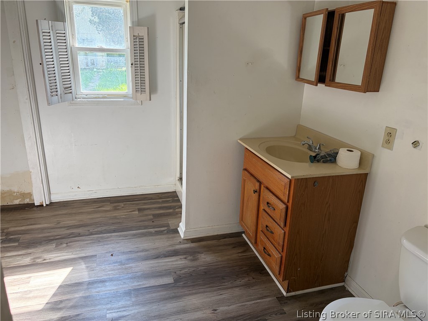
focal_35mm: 26
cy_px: 160
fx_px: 321
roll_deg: -0.9
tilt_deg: -17.3
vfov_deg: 53.1
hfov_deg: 67.3
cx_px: 214
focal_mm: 5.96
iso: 100
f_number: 1.6
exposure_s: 1/184
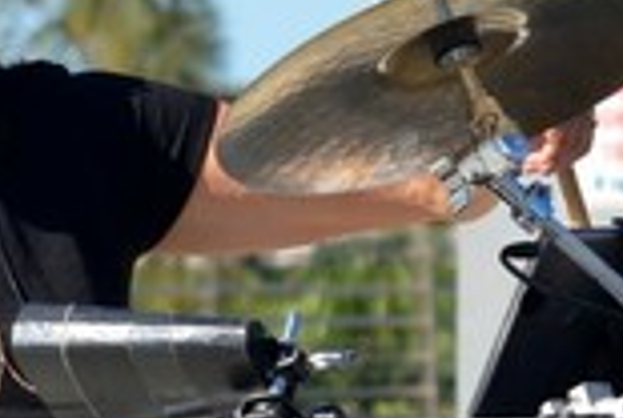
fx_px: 7785
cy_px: 374
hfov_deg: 4.6
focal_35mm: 449
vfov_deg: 3.1
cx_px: 657
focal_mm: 62
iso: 200
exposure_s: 1/800
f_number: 7.1
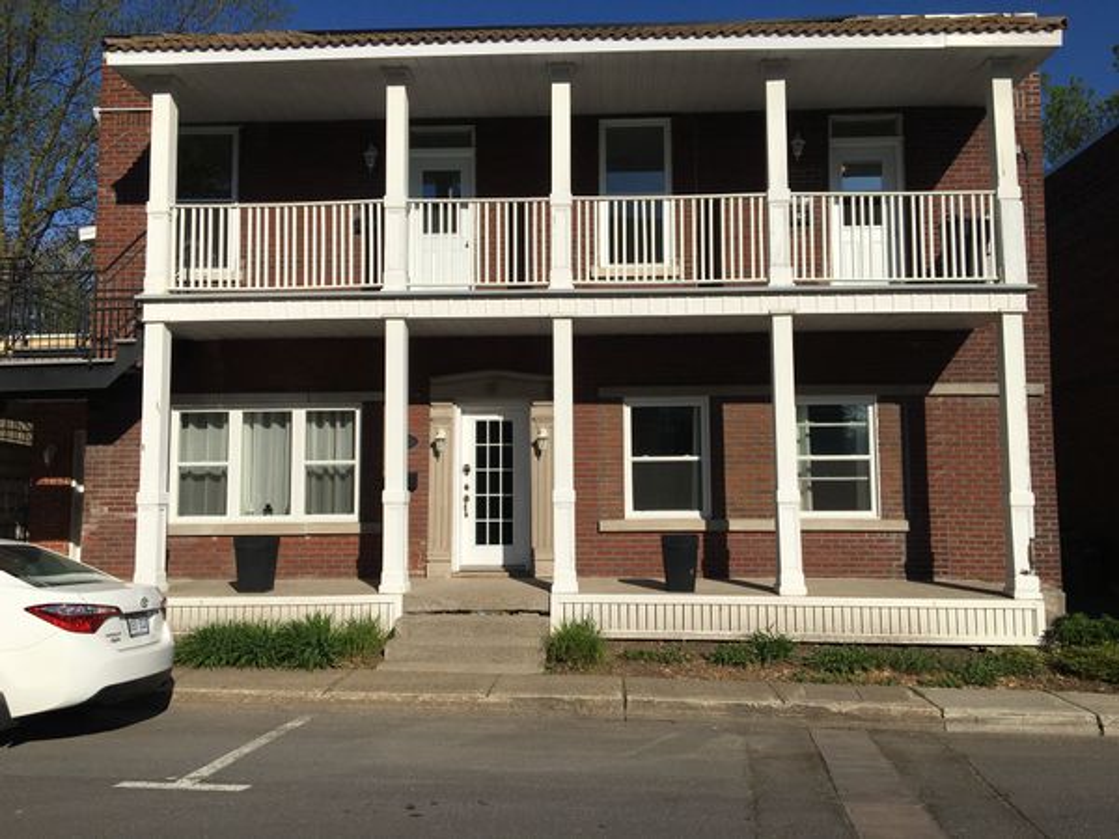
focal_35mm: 29
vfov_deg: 48.2
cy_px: 420
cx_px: 560
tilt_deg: +5.8
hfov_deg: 61.7
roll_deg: +0.8
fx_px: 937
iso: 25
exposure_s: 1/4808
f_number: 2.2
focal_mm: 4.15
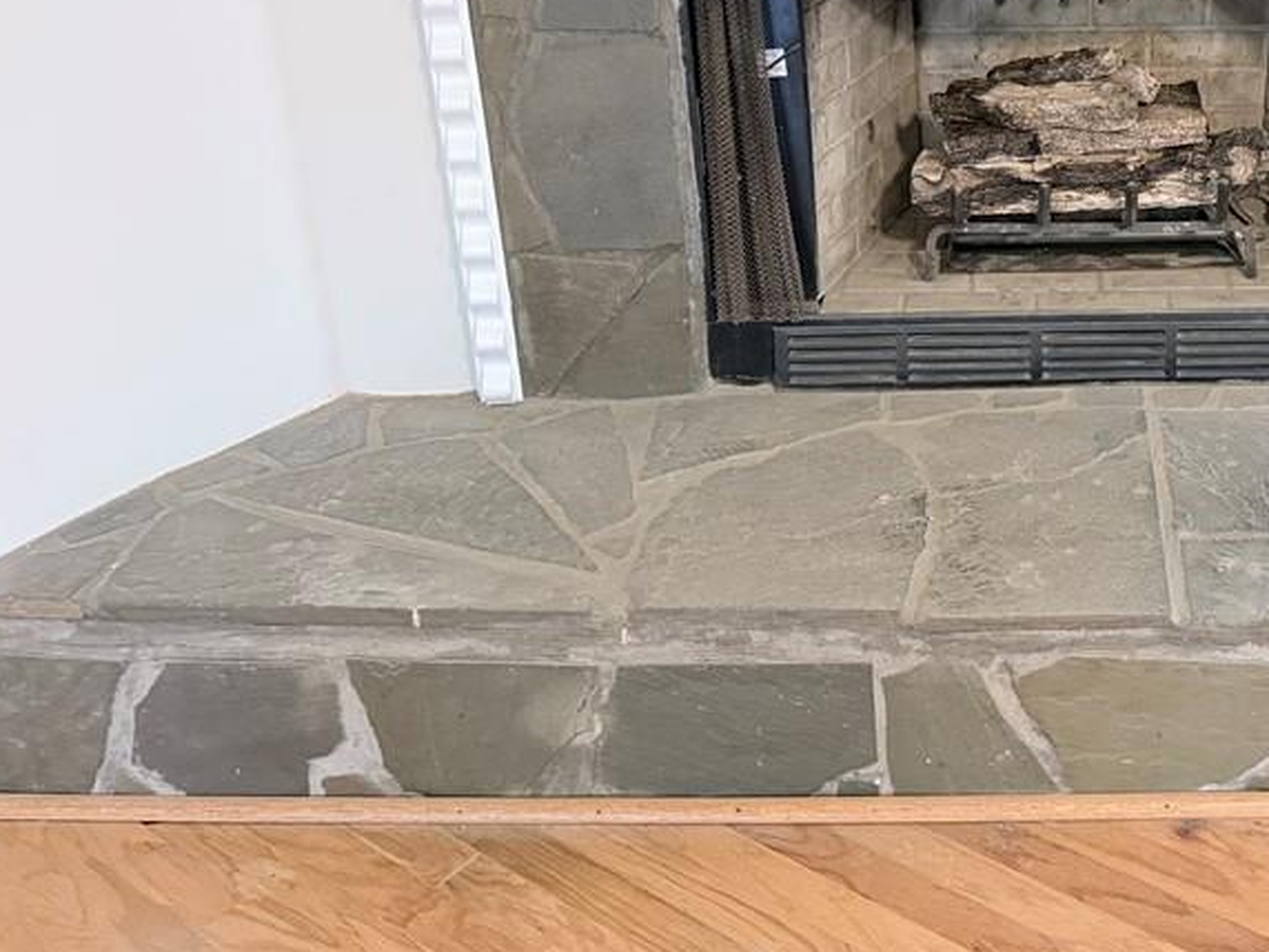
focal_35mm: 43
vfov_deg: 32.4
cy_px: 144
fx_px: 1576
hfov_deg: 41.7
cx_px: 1038
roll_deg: +1.7
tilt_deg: -18.1
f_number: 1.78
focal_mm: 6.76
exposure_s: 1/60
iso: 400
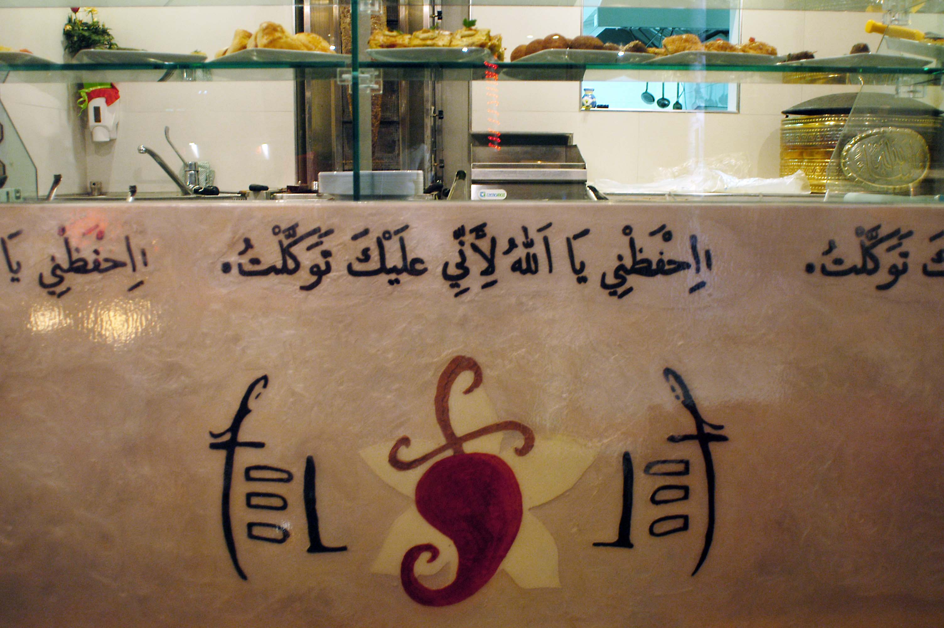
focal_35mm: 30
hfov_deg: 62.0
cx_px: 472
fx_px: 786
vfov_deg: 43.5
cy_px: 314
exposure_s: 1/15
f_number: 2.8
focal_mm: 20
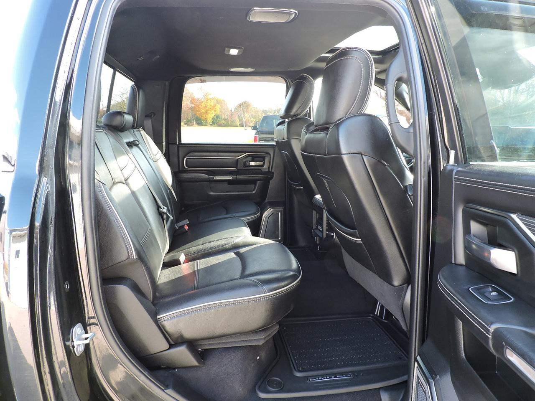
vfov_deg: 56.8
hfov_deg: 71.6
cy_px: 200
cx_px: 268
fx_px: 371
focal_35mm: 24
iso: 125
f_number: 3
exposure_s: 1/30
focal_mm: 4.3
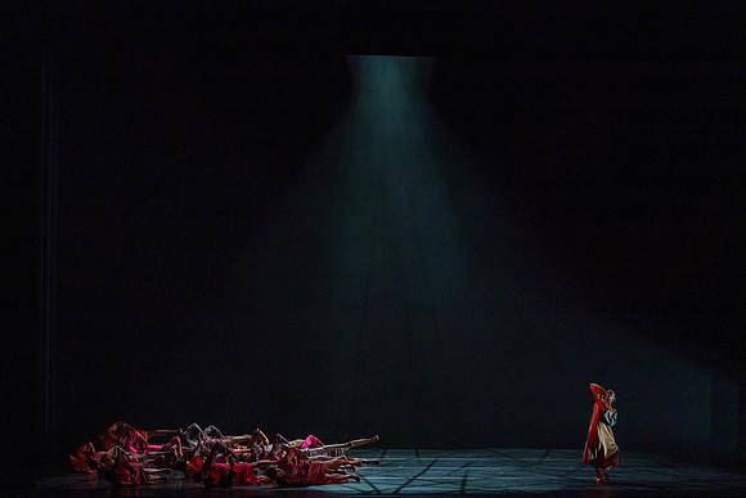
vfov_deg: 13.7
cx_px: 373
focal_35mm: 100
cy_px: 249
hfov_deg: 20.4
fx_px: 2073
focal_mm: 100
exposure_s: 1/250
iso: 5000
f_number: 5.6
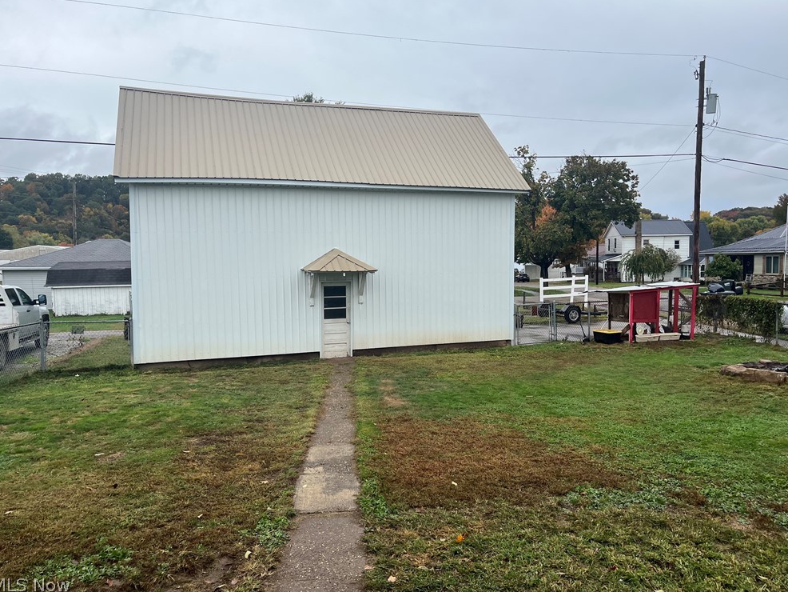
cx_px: 396
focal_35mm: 27
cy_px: 291
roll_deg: +0.8
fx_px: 615
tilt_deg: -2.9
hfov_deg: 65.3
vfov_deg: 51.4
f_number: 1.6
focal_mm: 5.1
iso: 50
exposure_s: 1/1721
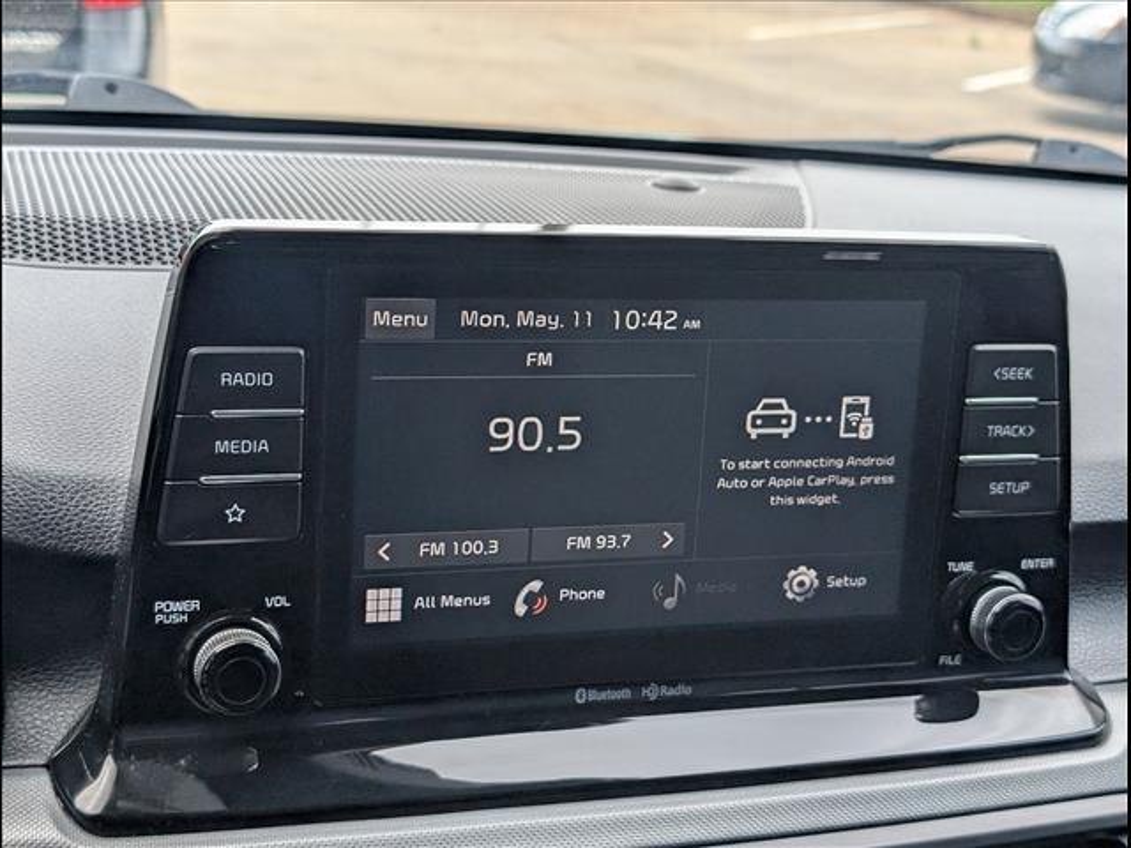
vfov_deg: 29.7
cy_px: 424
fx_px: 1601
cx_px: 566
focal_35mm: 49
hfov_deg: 38.9
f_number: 1.68
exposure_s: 1/200
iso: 44
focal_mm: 6.9
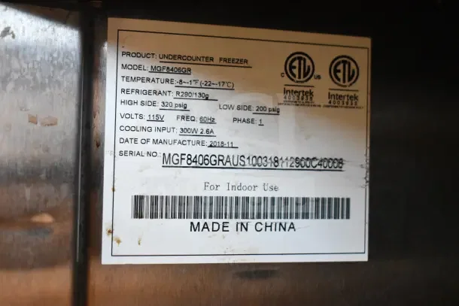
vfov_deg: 25.1
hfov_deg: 36.9
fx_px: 689
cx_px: 230
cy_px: 153
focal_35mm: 54
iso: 6400
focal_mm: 36
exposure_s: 1/100
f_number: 5
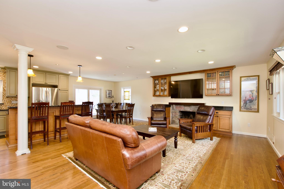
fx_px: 118
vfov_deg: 77.3
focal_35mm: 15
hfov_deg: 100.4
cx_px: 142
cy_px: 94
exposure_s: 1/13
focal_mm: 10
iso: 320
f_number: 7.1
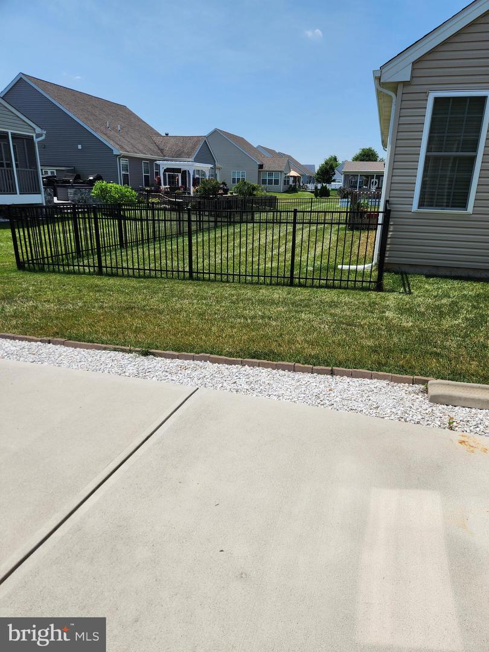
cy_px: 326
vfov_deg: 73.9
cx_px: 244
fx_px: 433
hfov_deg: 58.9
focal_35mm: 23
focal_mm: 5.4
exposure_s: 1/2289
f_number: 1.8
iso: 20
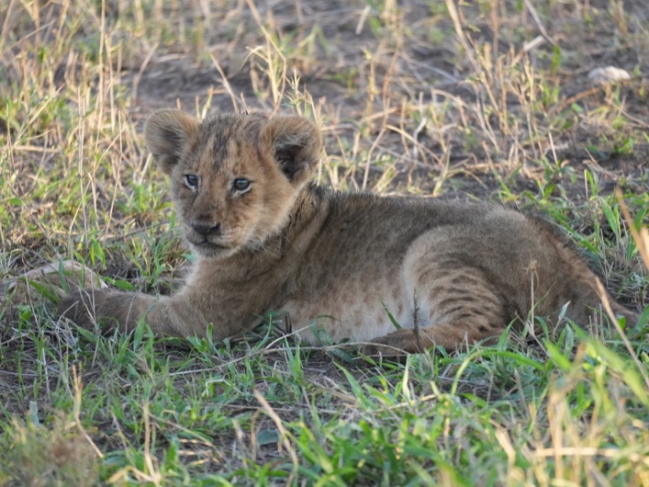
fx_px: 10704
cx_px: 336
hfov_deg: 3.5
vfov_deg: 2.6
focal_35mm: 571
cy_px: 243
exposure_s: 1/500
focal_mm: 350
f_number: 6.3
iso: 2500
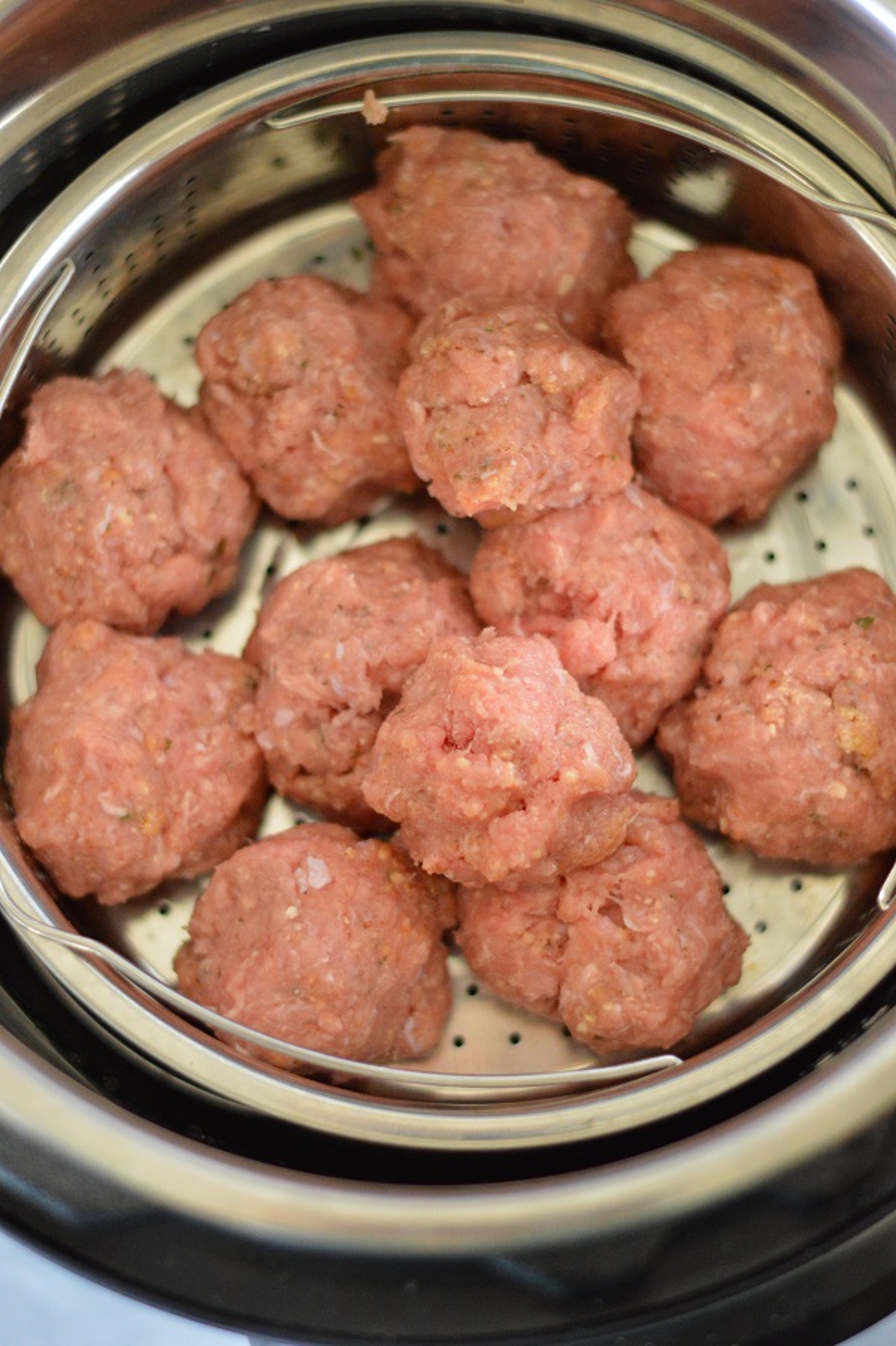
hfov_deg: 18.2
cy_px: 673
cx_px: 448
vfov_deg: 27.0
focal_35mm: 75
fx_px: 2804
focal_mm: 50
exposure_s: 1/500
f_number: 2
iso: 2200
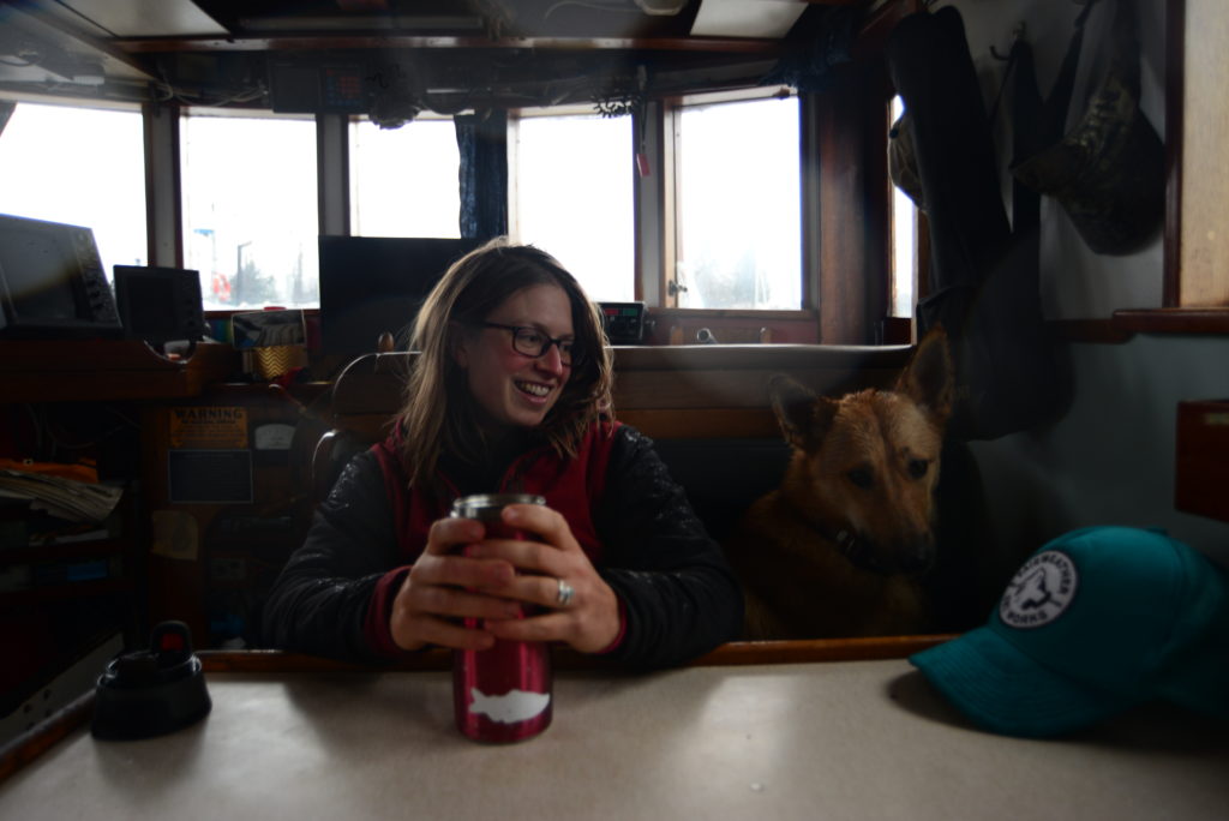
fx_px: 786
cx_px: 614
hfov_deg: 76.1
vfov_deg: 55.2
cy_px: 410
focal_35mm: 23
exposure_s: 1/20
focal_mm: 23
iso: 400
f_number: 3.8
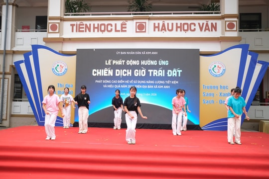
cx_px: 134
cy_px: 90
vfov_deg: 37.9
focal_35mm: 35
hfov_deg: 54.4
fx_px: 262
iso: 160
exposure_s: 1/125
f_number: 2.8
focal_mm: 23
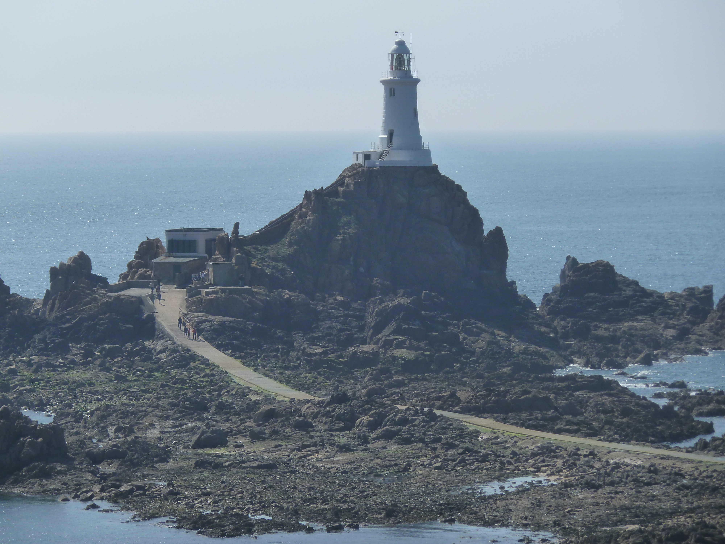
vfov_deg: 7.1
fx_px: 4398
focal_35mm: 210
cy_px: 272
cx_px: 362
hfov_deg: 9.4
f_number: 5.6
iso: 125
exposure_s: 1/640
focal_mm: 34.4
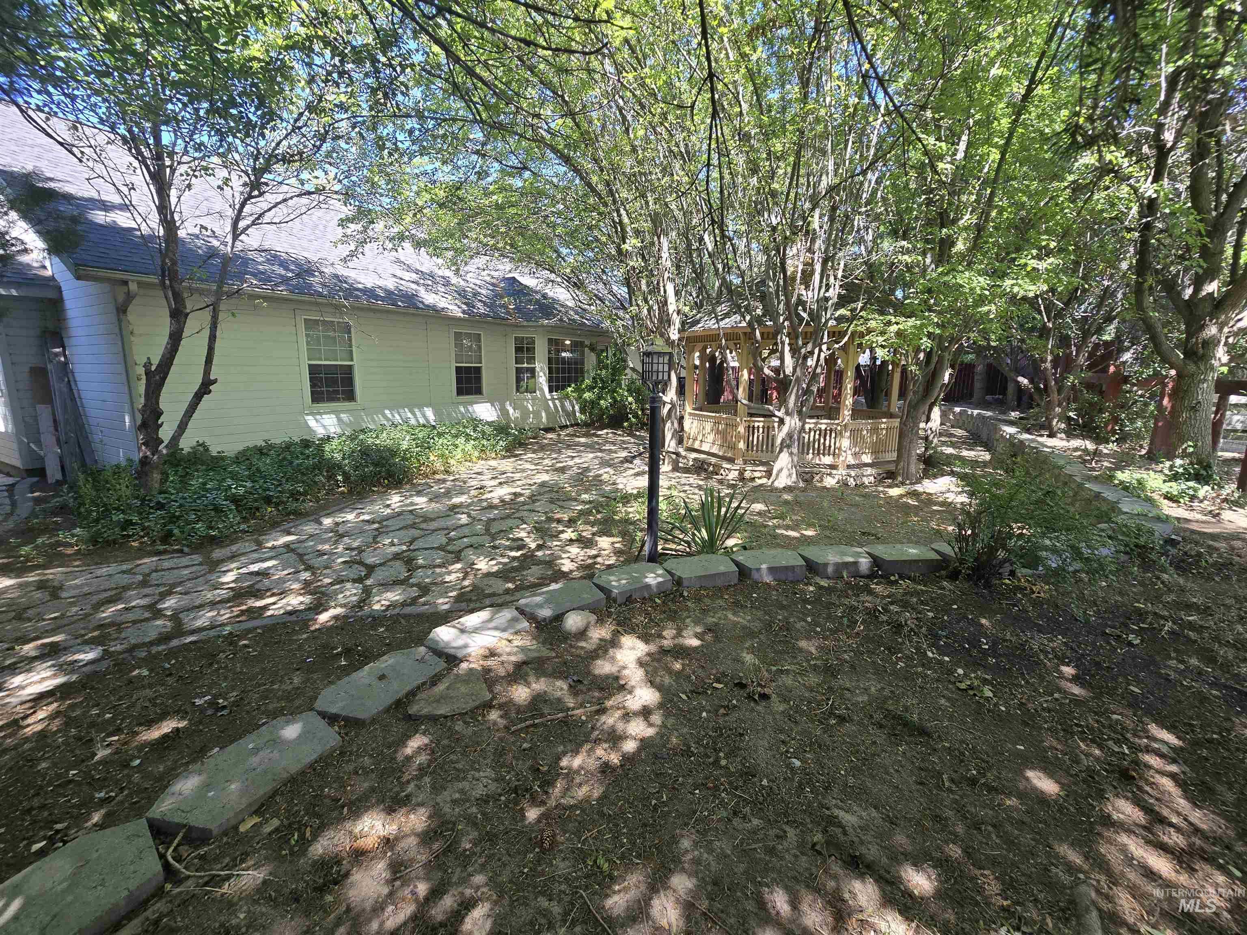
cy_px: 468
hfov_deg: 106.2
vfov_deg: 89.9
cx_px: 624
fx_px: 468
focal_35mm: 13
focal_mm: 2.2
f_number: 2.2
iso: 50
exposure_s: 1/166
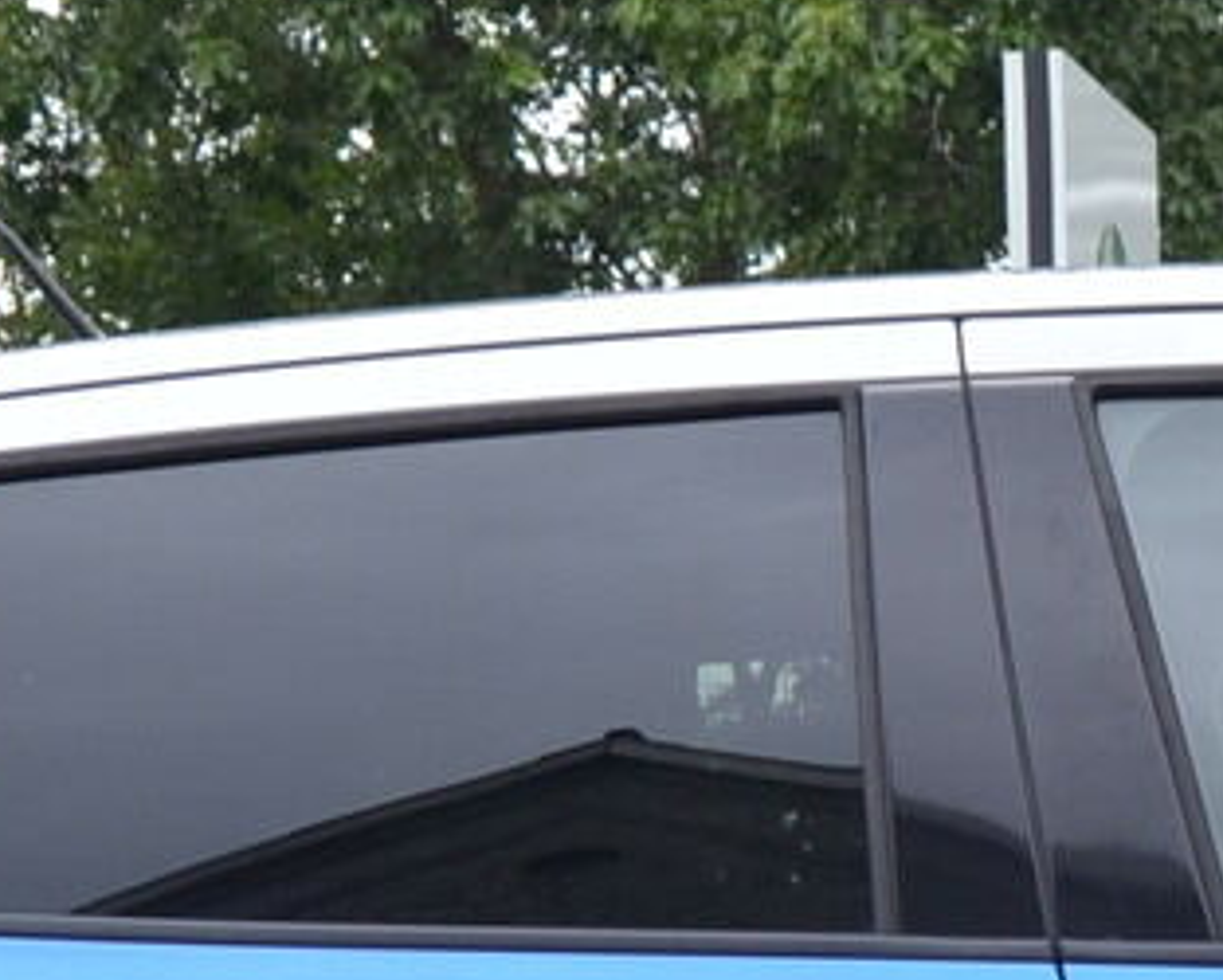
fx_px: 6266
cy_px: 1509
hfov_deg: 10.9
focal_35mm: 173
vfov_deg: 8.7
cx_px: 1576
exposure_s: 1/160
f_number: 6.3
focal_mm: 20
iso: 100
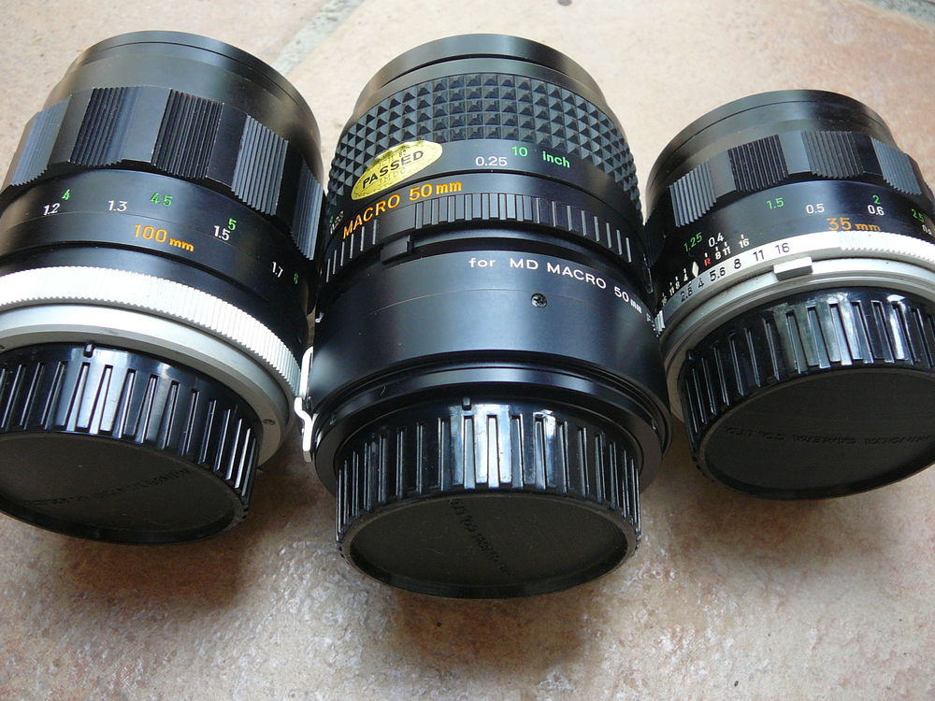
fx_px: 945
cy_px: 350
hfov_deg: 52.6
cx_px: 468
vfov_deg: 40.7
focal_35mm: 35
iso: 100
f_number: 2.8
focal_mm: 5.2
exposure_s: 1/50
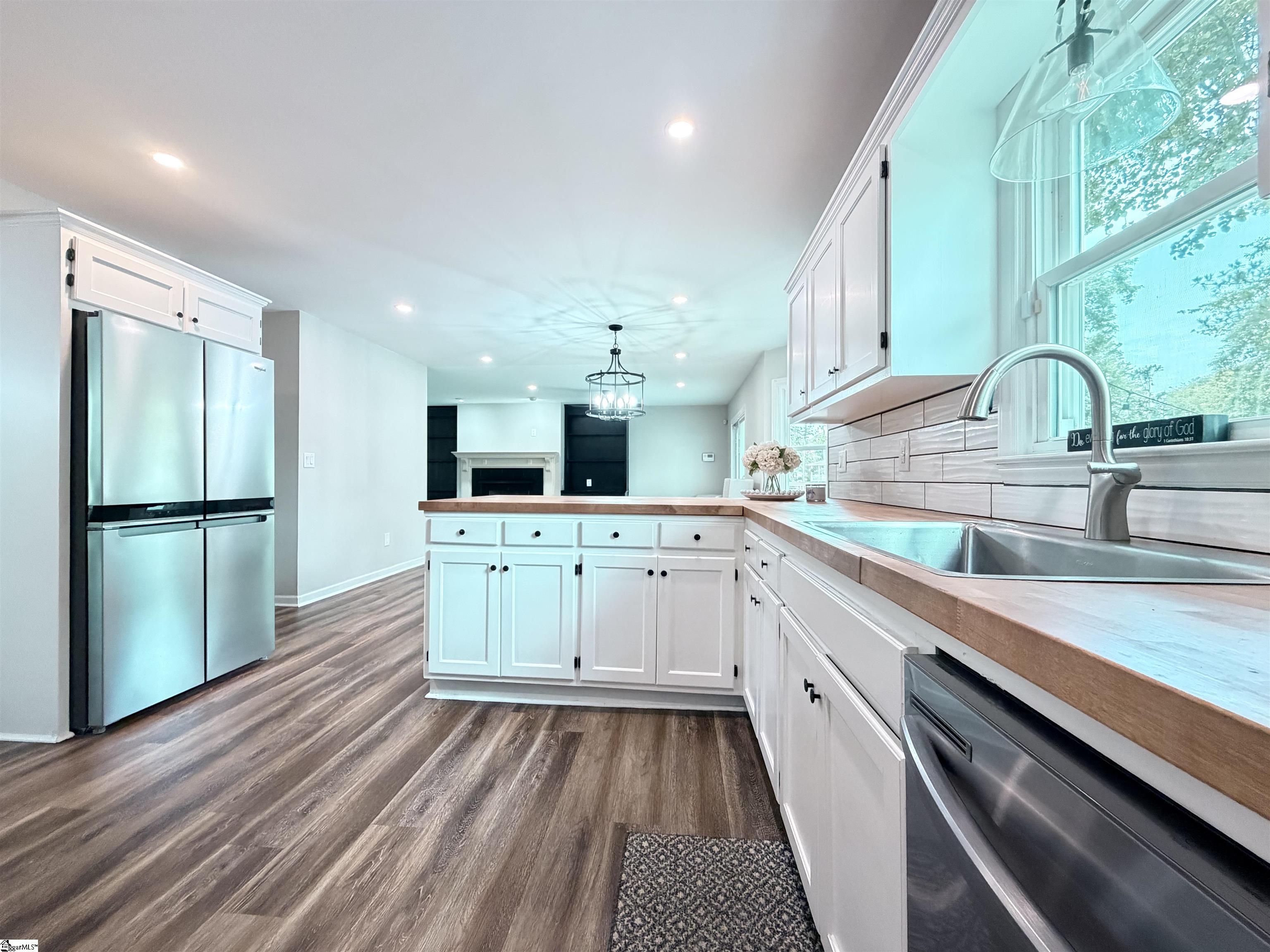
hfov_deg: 102.1
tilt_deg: +0.0
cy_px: 476
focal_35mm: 14
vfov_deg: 85.7
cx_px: 635
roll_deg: +0.4
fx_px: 514
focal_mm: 2.22
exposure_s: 1/60
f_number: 2.2
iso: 500
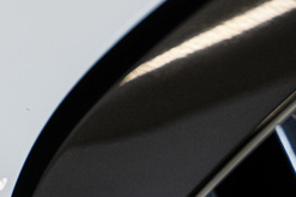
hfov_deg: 6.4
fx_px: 2554
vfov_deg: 4.4
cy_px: 22
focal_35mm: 311
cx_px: -285
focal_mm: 75
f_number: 4
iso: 640
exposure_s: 1/200
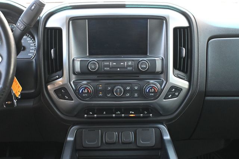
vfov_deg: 25.7
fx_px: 348
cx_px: 120
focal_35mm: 52
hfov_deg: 37.9
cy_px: 80
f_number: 5.3
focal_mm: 35
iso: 3200
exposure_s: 1/125
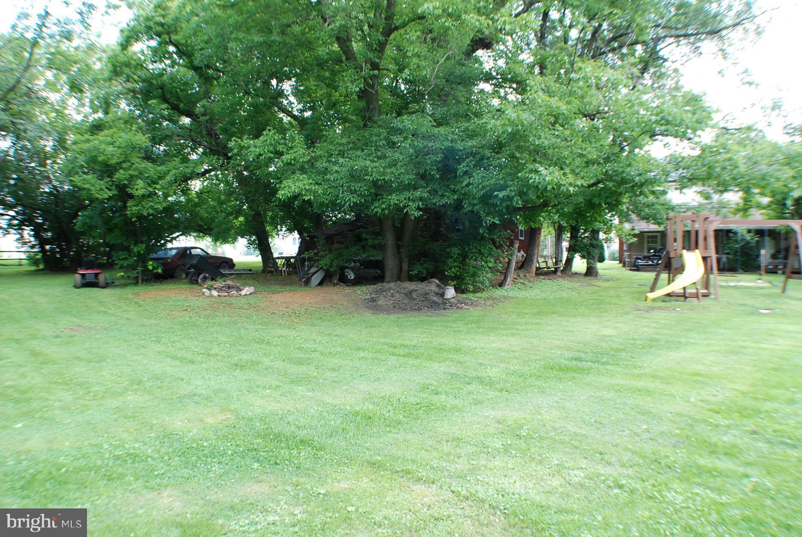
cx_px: 401
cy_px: 268
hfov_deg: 57.2
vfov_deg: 40.1
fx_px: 736
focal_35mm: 33
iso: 1000
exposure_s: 1/160
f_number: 6.3
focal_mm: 22
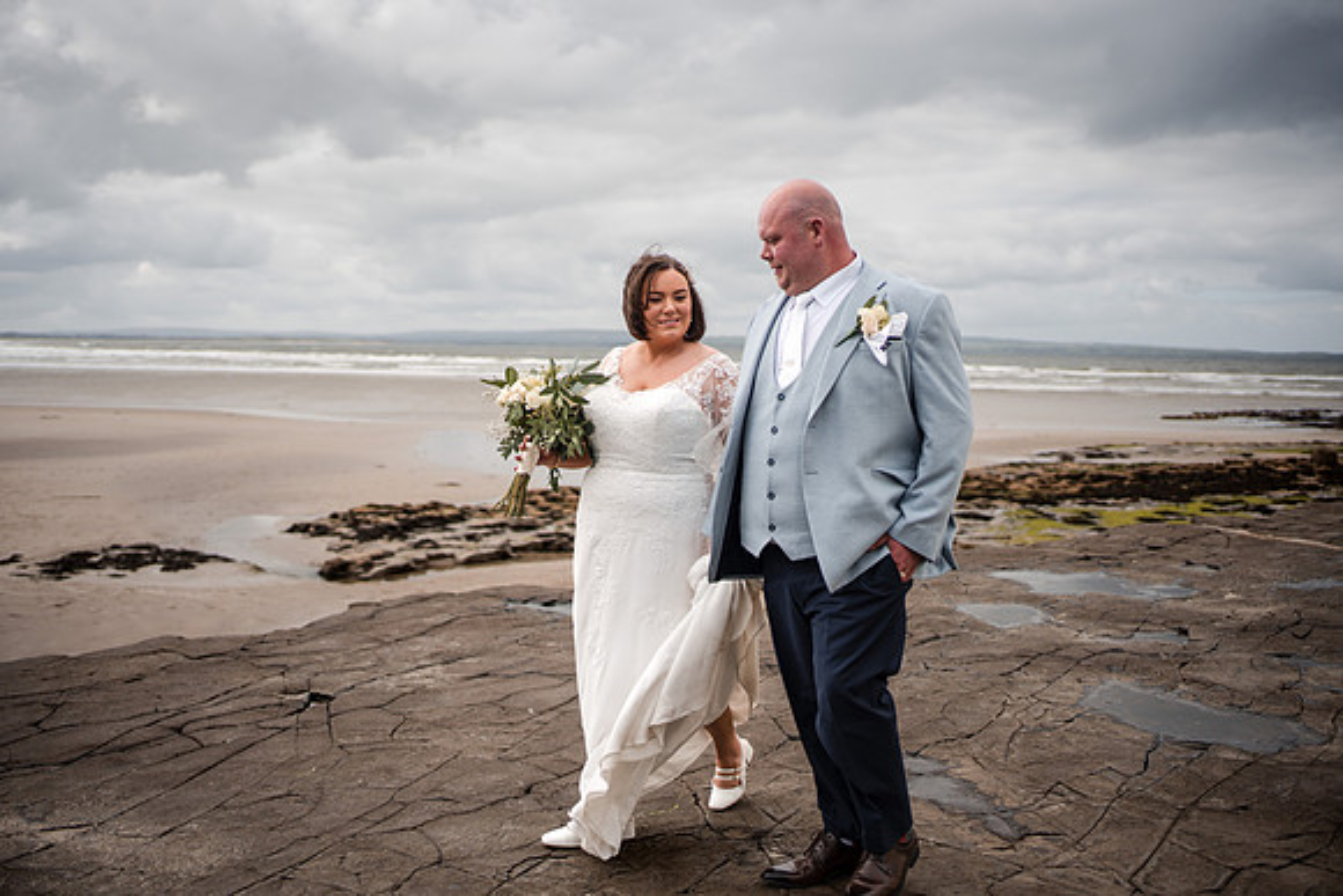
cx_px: 672
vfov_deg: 37.9
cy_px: 448
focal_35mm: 35
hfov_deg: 54.4
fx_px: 1306
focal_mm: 35
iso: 100
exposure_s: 1/8000
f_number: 1.8
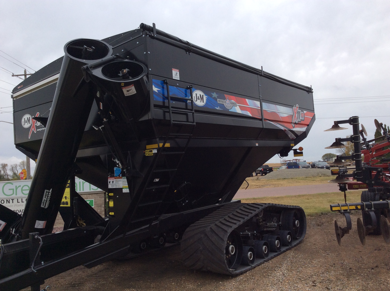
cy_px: 146
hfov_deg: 56.9
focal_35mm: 32
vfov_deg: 44.1
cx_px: 195
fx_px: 360
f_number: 2.4
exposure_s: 1/643
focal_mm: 3.3
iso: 32
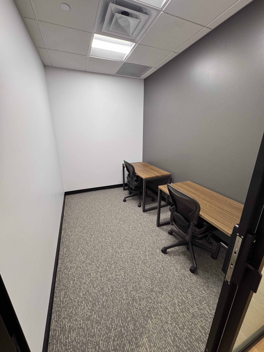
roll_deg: +0.0
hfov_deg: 85.7
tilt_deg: -17.3
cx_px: 132
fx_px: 142
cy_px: 176
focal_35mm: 14
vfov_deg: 102.1
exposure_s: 1/120
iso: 125
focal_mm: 2.22
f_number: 2.2
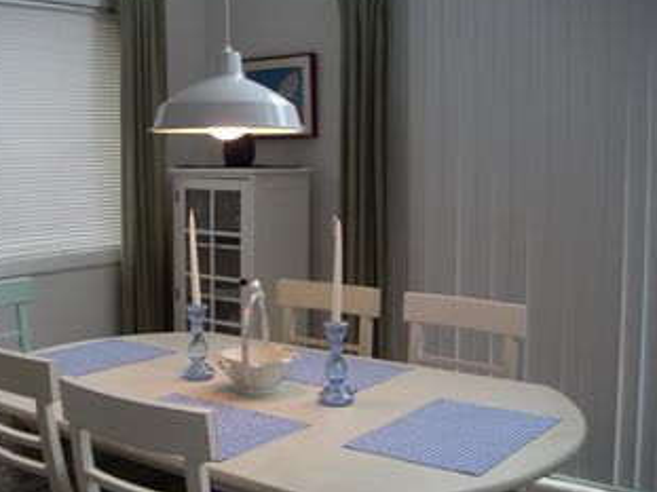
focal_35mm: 45
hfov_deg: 41.9
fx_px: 854
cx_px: 273
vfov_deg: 32.1
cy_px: 228
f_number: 2.8
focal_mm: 6
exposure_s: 1/50
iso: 50
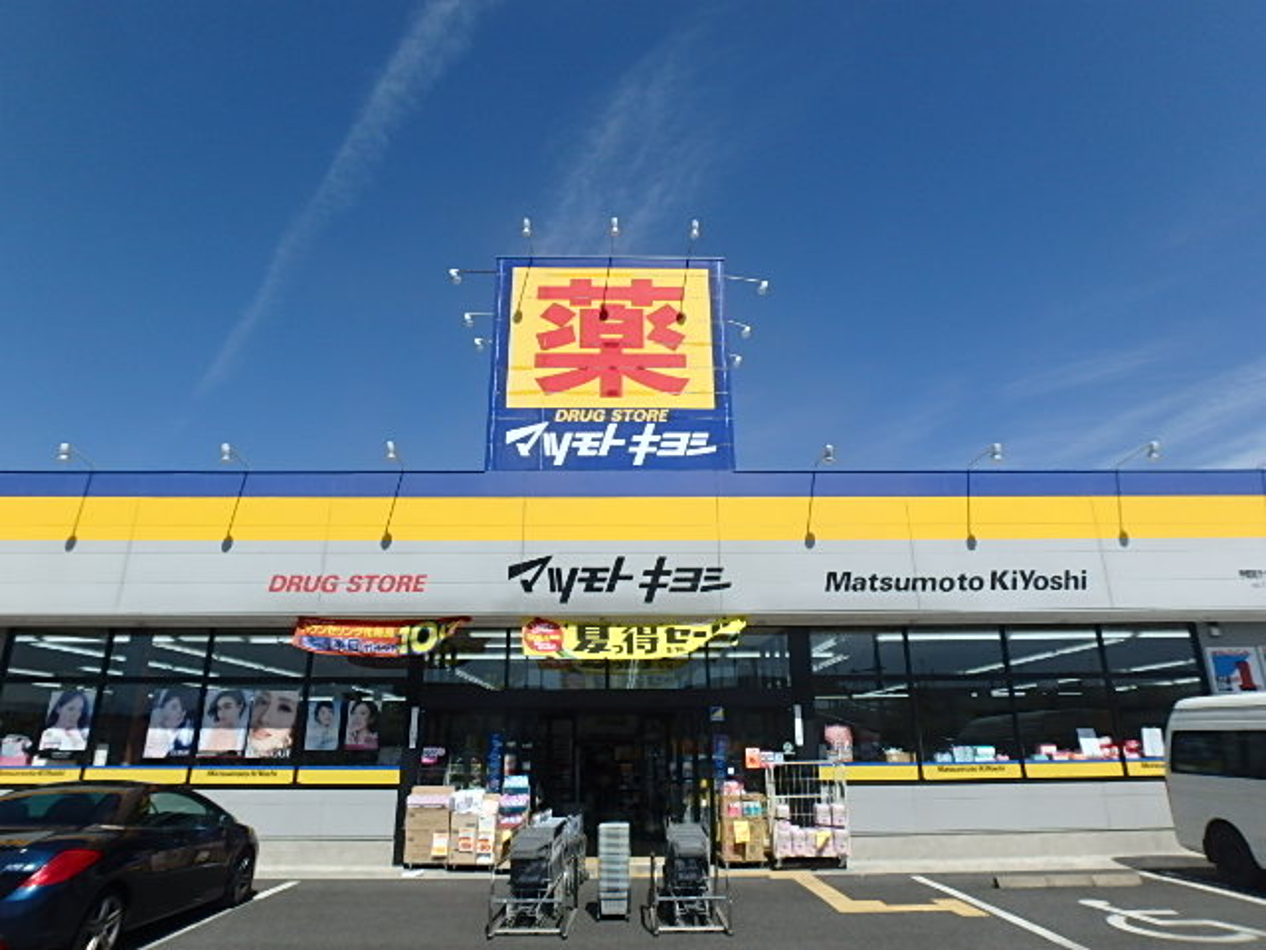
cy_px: 475
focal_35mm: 21
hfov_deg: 79.0
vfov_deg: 63.4
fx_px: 768
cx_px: 633
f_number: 6
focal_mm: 3.7
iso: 125
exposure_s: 1/640
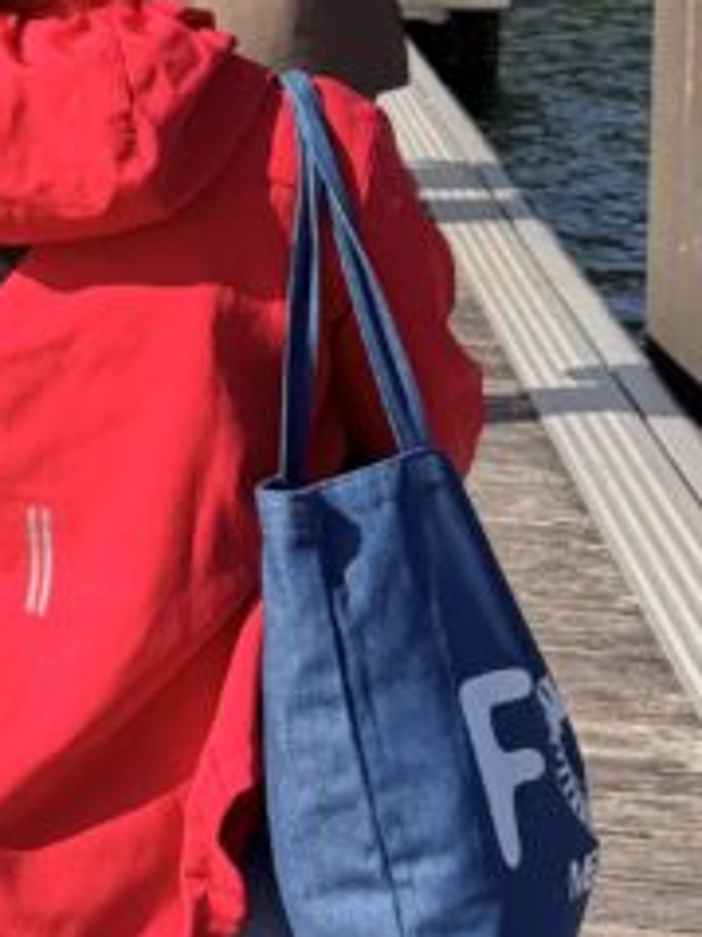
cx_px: -490
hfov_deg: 13.2
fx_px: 2788
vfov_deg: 18.5
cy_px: -31
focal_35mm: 103
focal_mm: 6.76
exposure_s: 1/4167
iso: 80
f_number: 1.78
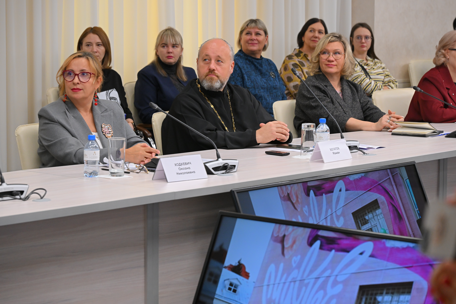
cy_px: 152
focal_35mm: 110
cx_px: 228
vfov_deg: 12.5
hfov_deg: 18.6
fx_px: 1393
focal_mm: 110
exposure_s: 1/250
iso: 2000
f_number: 6.3
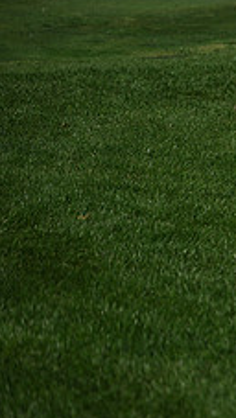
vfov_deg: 8.5
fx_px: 2820
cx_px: 533
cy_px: 211
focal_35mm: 254
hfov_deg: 4.7
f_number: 2.8
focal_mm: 95
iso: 80
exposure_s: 1/3200
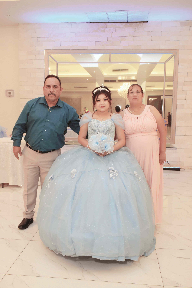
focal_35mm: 36
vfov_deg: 53.1
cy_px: 144
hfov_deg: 36.9
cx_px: 96
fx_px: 288
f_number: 5.6
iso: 1600
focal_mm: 24
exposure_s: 1/80
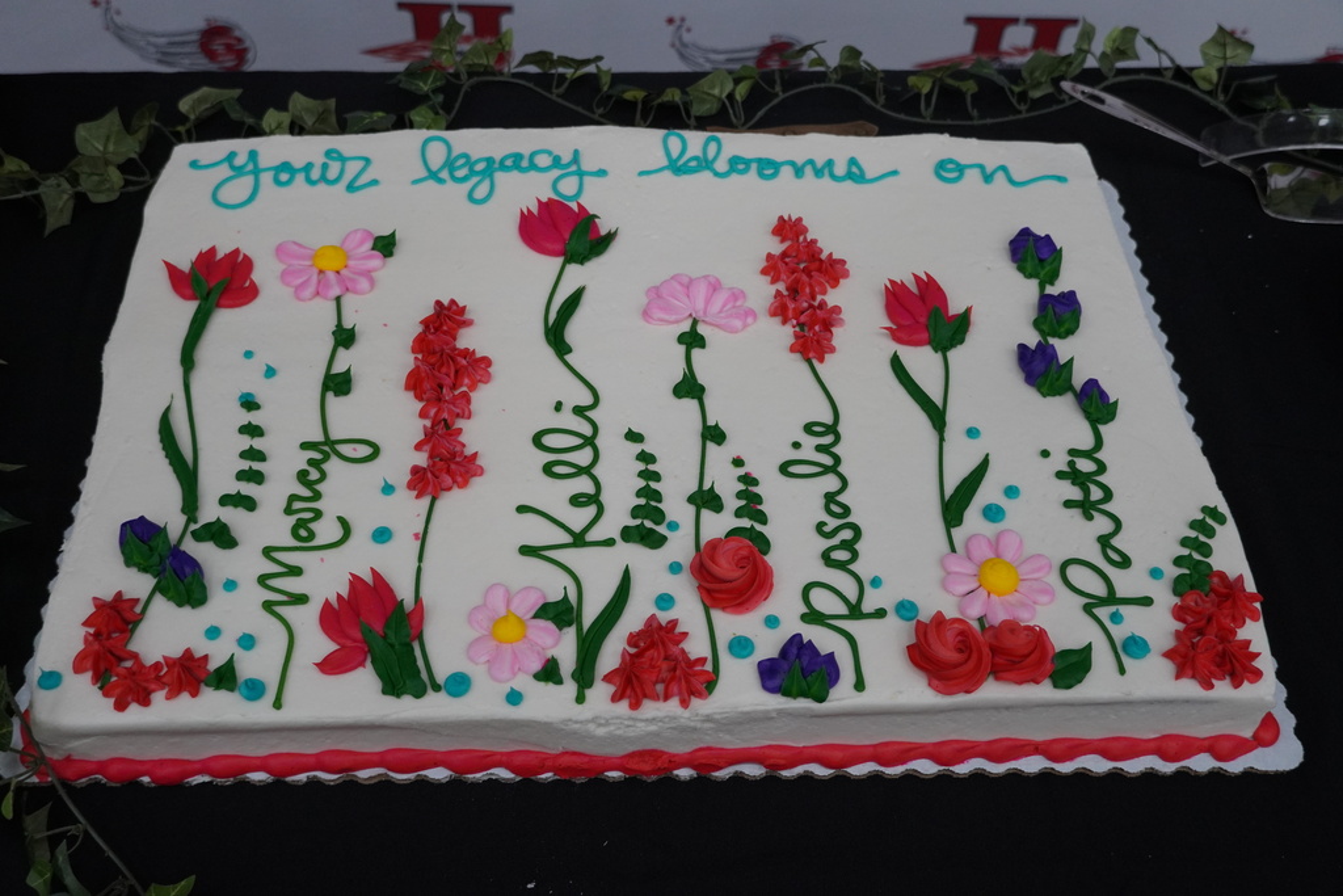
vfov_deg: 35.5
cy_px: 448
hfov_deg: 51.3
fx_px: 1399
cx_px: 672
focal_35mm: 38
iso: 1250
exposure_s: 1/160
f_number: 4
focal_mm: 25
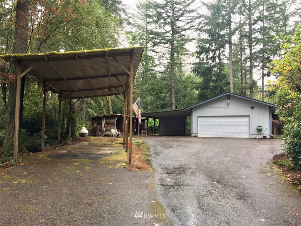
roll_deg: -1.0
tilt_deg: +3.9
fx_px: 252
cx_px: 150
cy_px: 113
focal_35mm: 29
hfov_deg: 61.7
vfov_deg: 48.2
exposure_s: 1/120
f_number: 2.2
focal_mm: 4.15
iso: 40
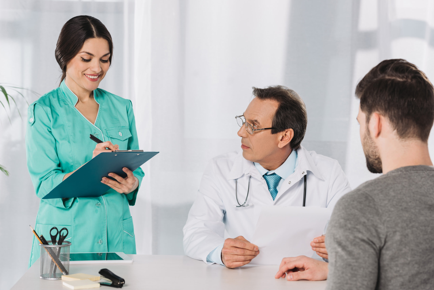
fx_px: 1109
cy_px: 145
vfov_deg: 14.9
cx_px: 217
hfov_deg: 22.1
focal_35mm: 92
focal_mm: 92
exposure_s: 1/160
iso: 125
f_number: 5
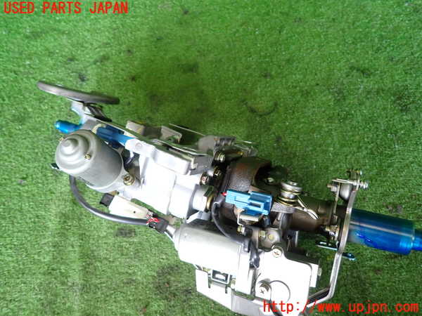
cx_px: 211
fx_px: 305
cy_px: 158
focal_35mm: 25
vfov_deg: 54.9
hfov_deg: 69.4
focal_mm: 4.5
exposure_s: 1/80
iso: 200
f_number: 2
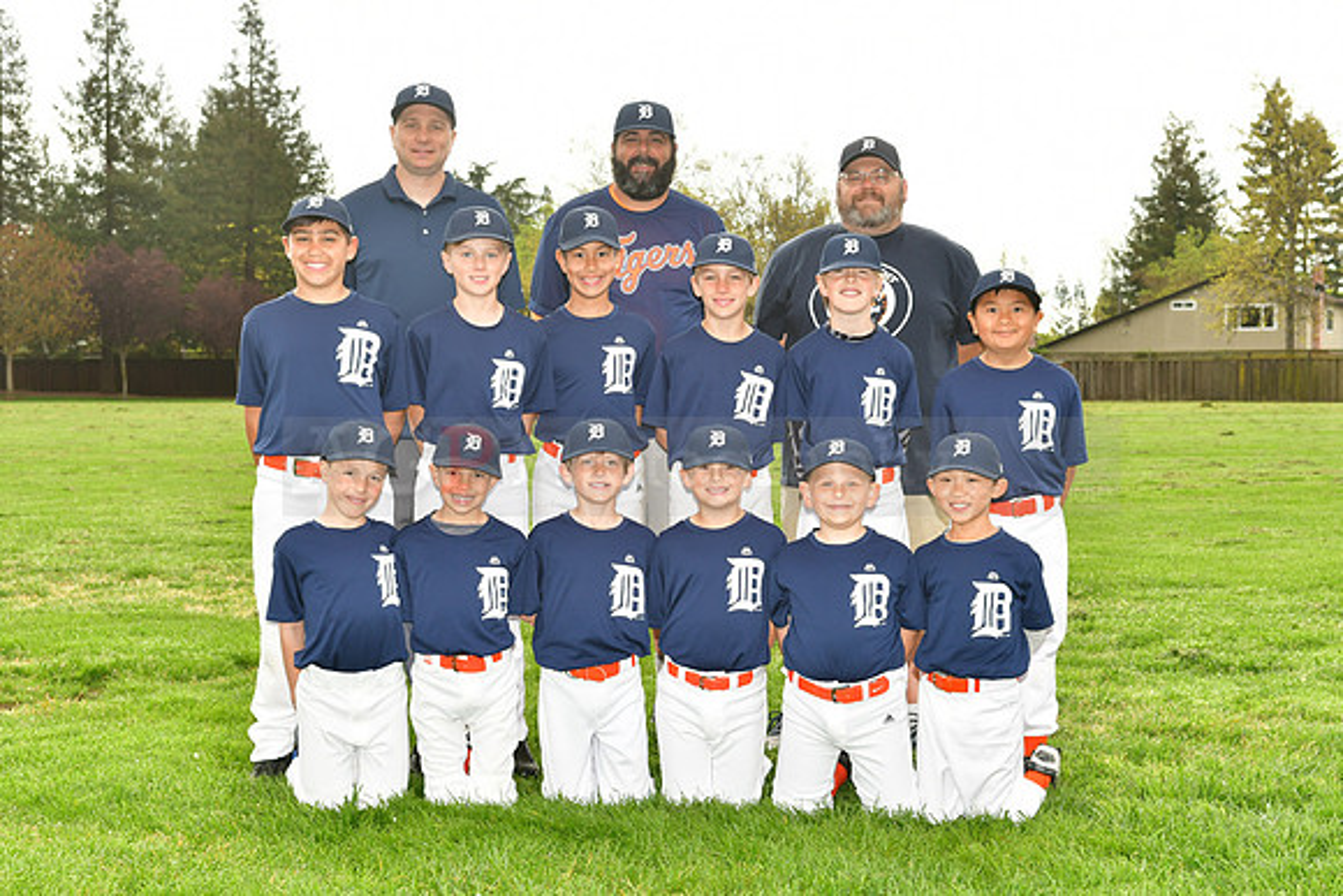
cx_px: 672
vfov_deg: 22.6
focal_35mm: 60
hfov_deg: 33.4
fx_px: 2239
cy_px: 448
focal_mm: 40
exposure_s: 1/200
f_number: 6.3
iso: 200
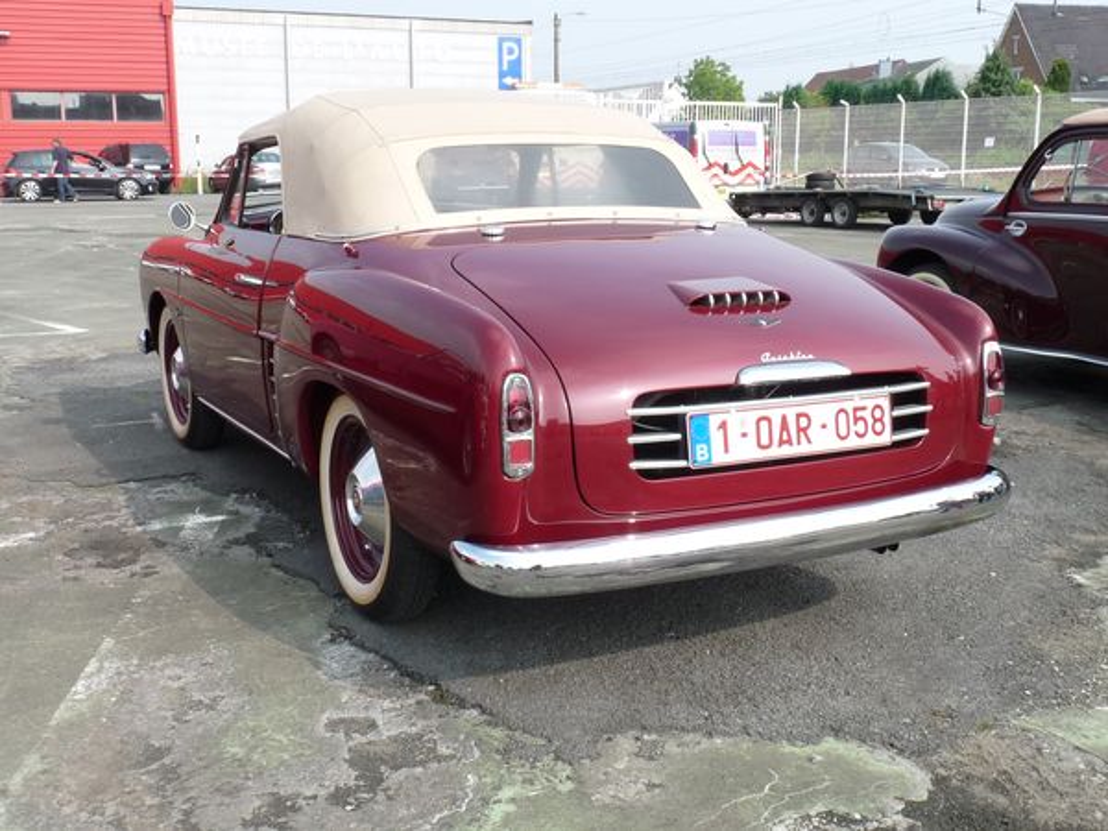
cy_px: 416
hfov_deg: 47.9
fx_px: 1248
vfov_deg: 36.8
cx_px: 554
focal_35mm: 39
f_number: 5.6
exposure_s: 1/200
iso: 100
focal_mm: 4.8
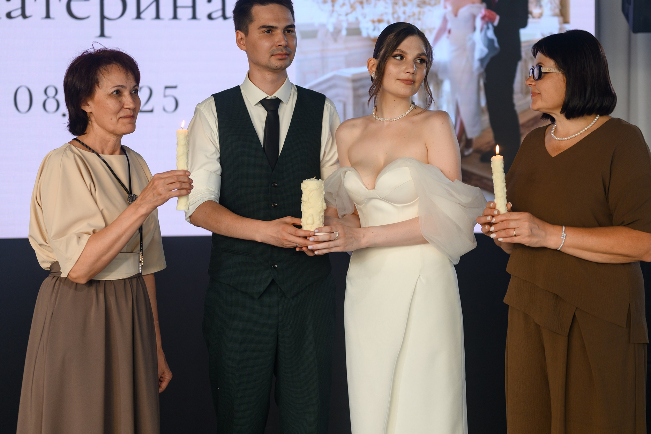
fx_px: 1266
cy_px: 149
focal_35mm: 70
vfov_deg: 19.4
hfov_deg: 28.8
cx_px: 369
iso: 160
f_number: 1.8
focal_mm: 50
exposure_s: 1/200
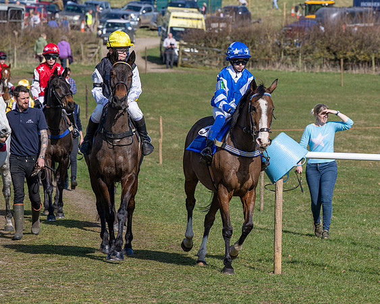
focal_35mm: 231
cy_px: 136
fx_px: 2596
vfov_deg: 6.7
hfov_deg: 8.4
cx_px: 272
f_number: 5
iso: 200
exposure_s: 1/2000
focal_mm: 115
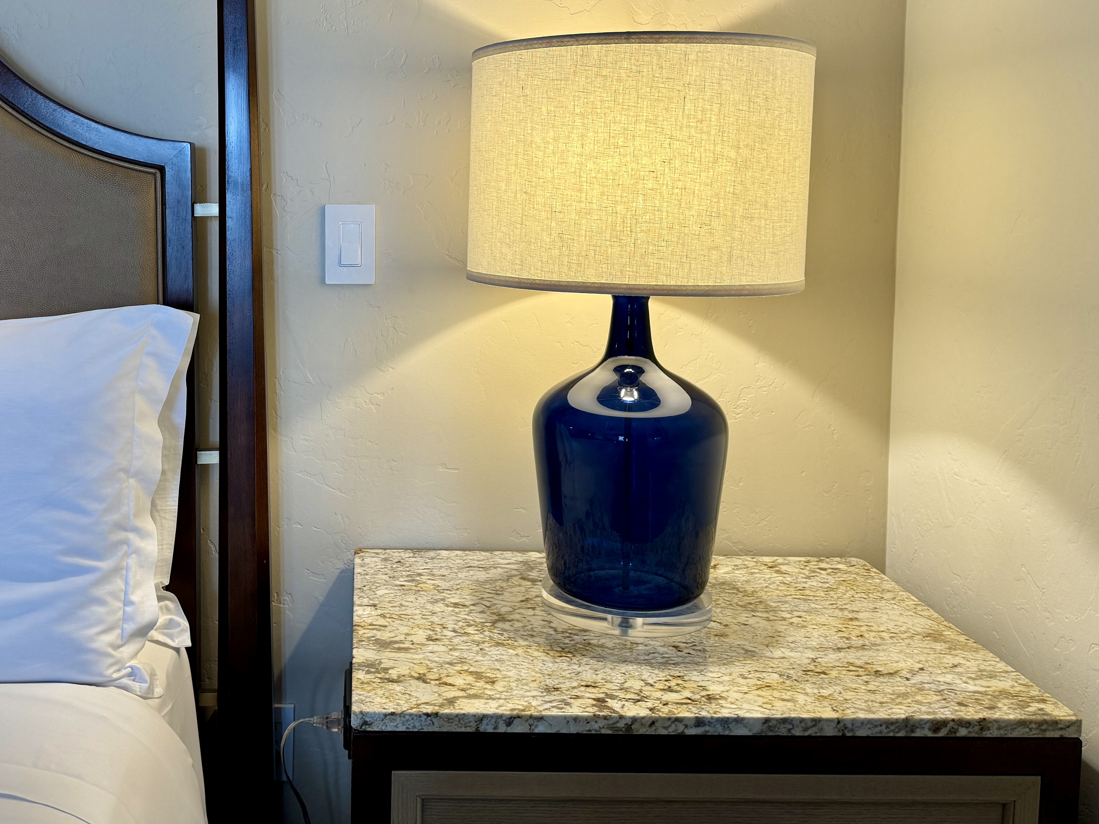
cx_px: 373
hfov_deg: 49.3
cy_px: 281
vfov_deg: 38.3
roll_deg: -0.5
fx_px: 1175
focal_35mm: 37
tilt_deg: -5.4
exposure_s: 1/120
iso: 100
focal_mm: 6.76
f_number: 1.78
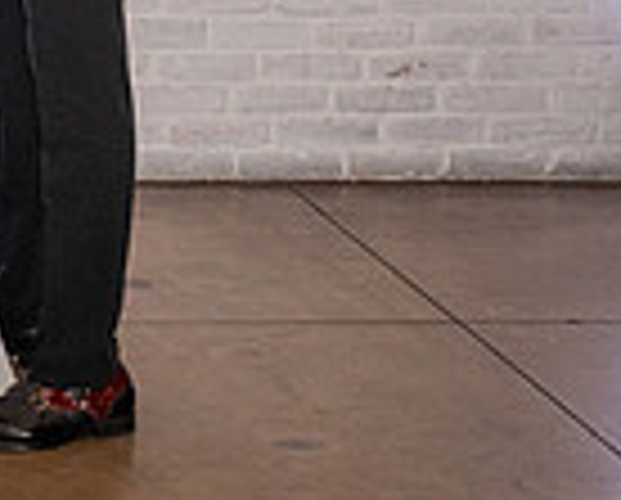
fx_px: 2929
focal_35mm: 159
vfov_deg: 9.6
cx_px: -705
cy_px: -135
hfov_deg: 10.8
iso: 800
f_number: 3.5
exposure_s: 1/200
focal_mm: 37
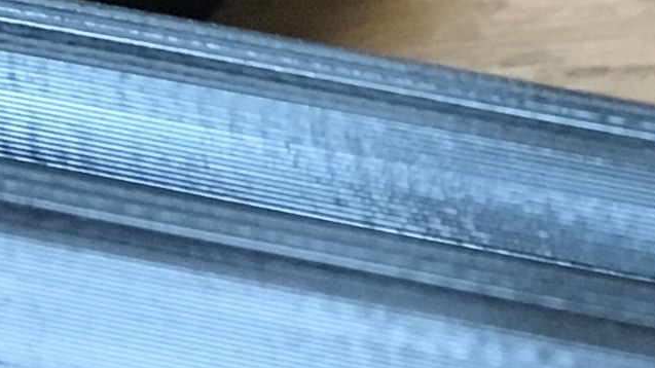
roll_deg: -1.1
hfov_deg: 10.4
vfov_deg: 6.1
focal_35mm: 200
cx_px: 950
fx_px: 3473
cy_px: 287
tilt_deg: -34.1
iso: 200
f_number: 2.2
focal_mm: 4.15
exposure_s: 1/33
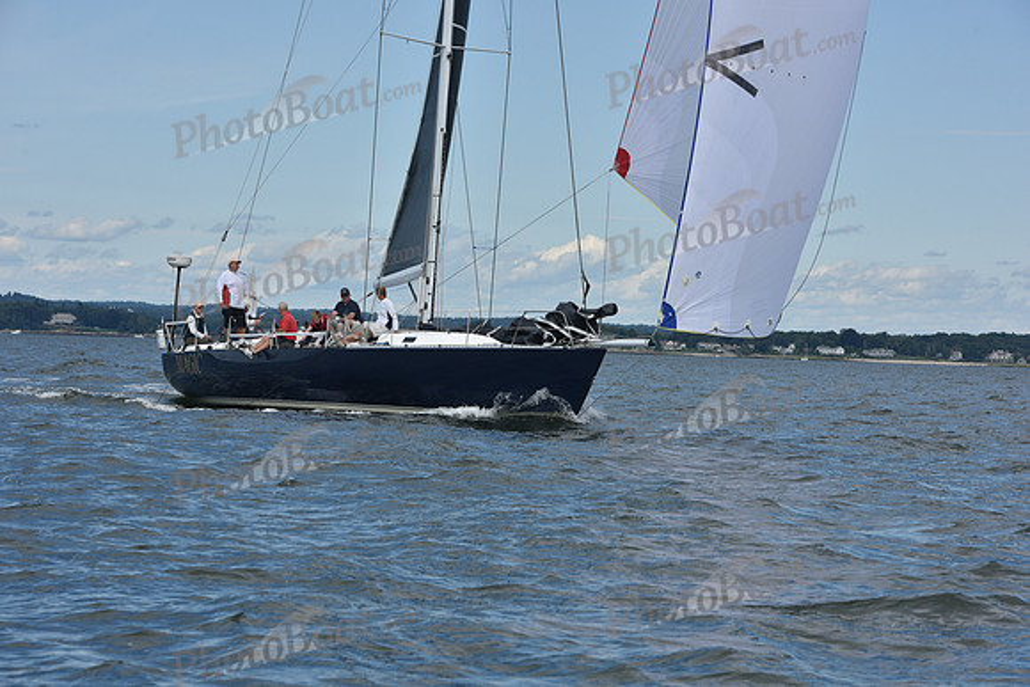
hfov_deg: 18.3
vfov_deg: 12.2
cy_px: 344
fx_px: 3205
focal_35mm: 112
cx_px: 515
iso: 320
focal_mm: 112
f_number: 10
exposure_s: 1/1000
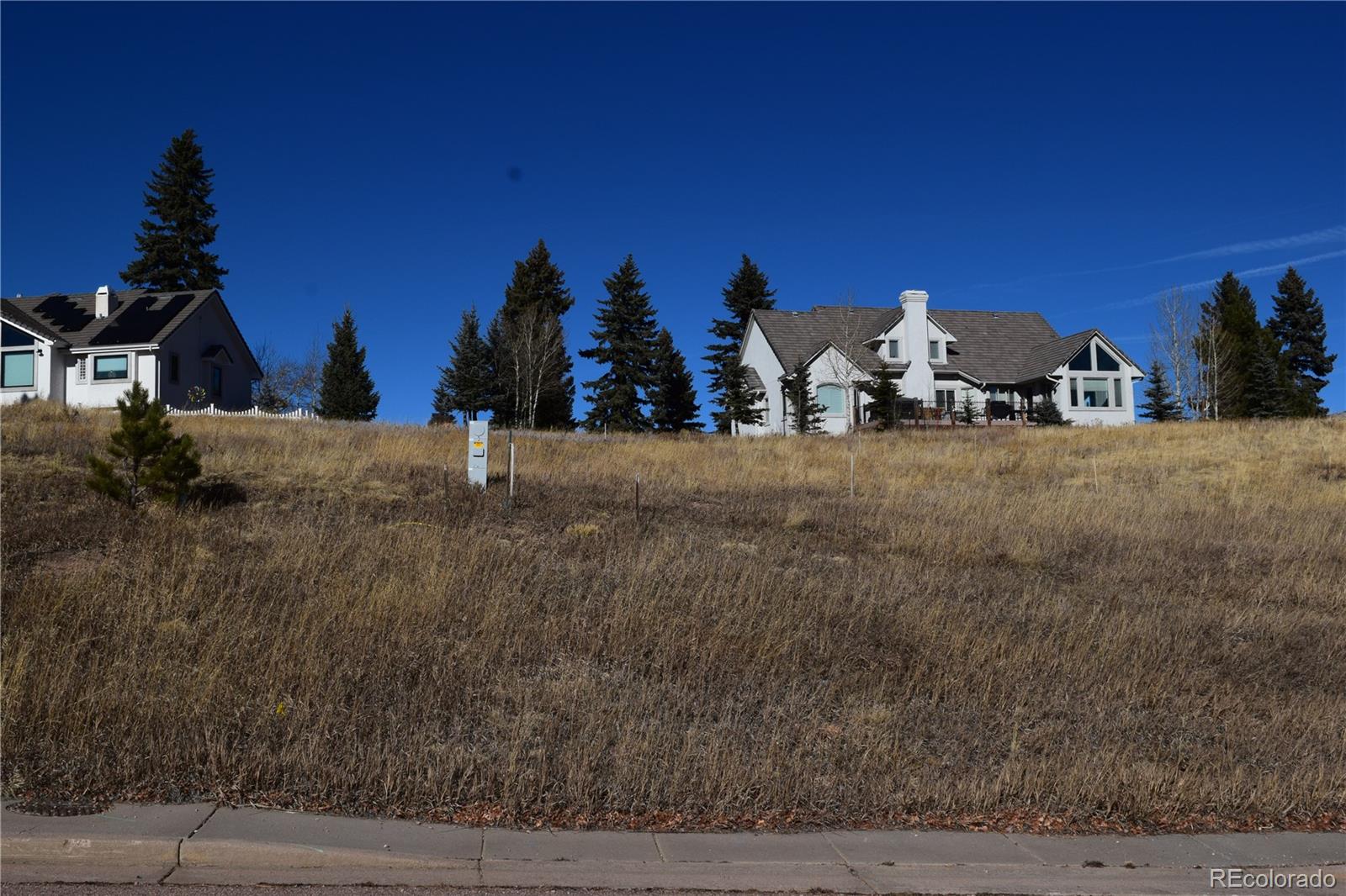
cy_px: 448
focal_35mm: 38
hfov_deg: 51.3
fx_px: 1402
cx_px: 673
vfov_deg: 35.5
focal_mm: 25
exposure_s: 1/500
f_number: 11
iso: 200
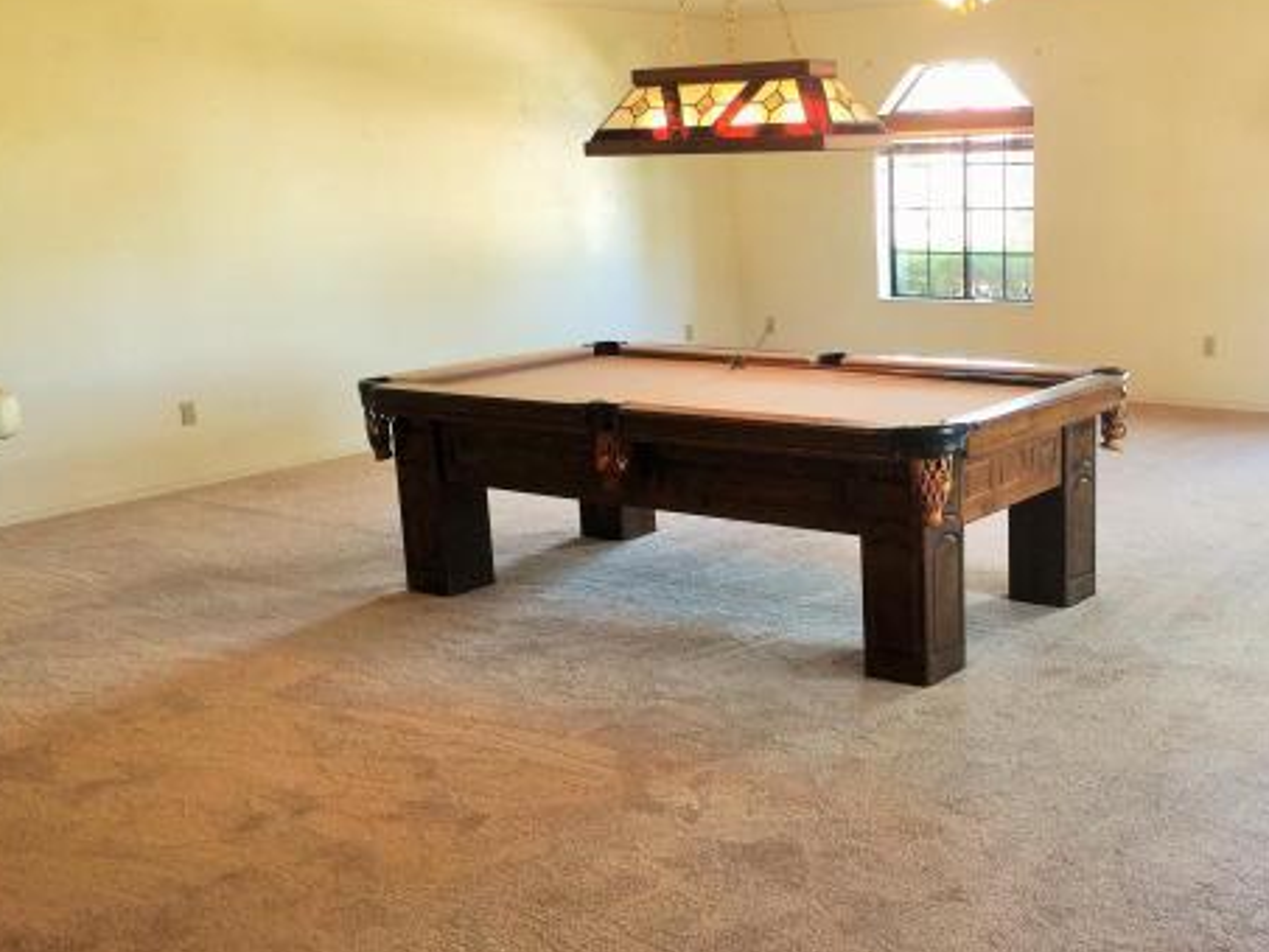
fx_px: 1503
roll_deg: +1.1
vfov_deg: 35.1
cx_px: 877
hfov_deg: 44.9
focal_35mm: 41
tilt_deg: -12.4
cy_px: 504
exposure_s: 1/15
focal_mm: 4.15
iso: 32
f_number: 2.2
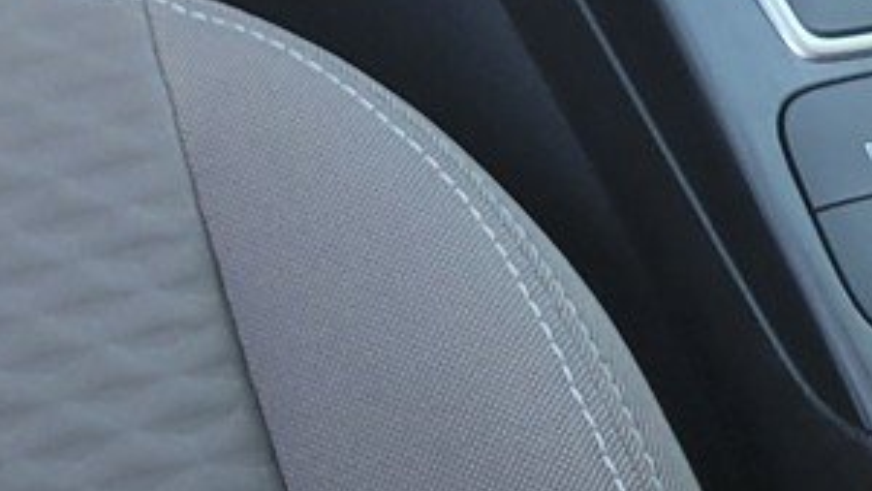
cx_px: -128
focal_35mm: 151
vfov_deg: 6.9
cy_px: -1177
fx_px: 3493
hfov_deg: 13.9
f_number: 1.8
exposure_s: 1/120
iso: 80
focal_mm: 5.4
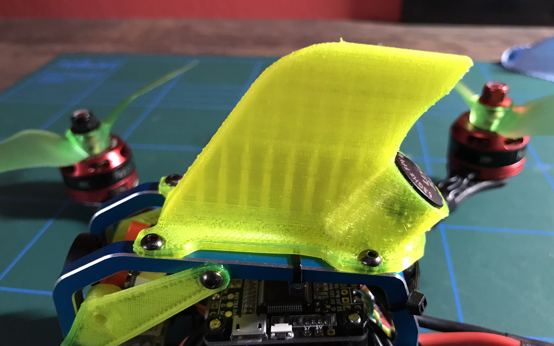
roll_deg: +2.2
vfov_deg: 41.8
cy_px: 190
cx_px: 277
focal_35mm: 30
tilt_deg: -32.8
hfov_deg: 62.9
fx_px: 453
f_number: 1.8
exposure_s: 1/13
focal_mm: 3.99
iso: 100
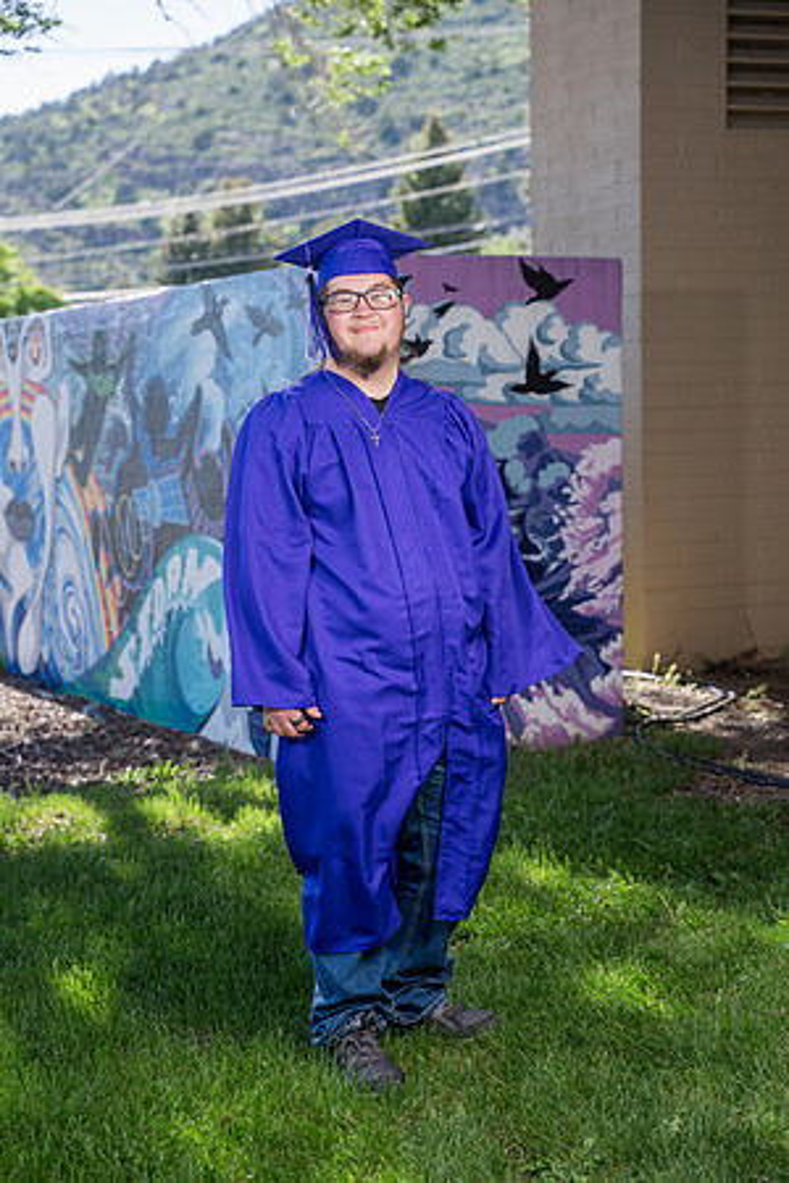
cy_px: 592
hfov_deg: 19.5
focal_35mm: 70
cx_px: 394
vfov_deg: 28.8
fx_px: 2301
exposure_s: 1/500
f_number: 4
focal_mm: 70
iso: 250
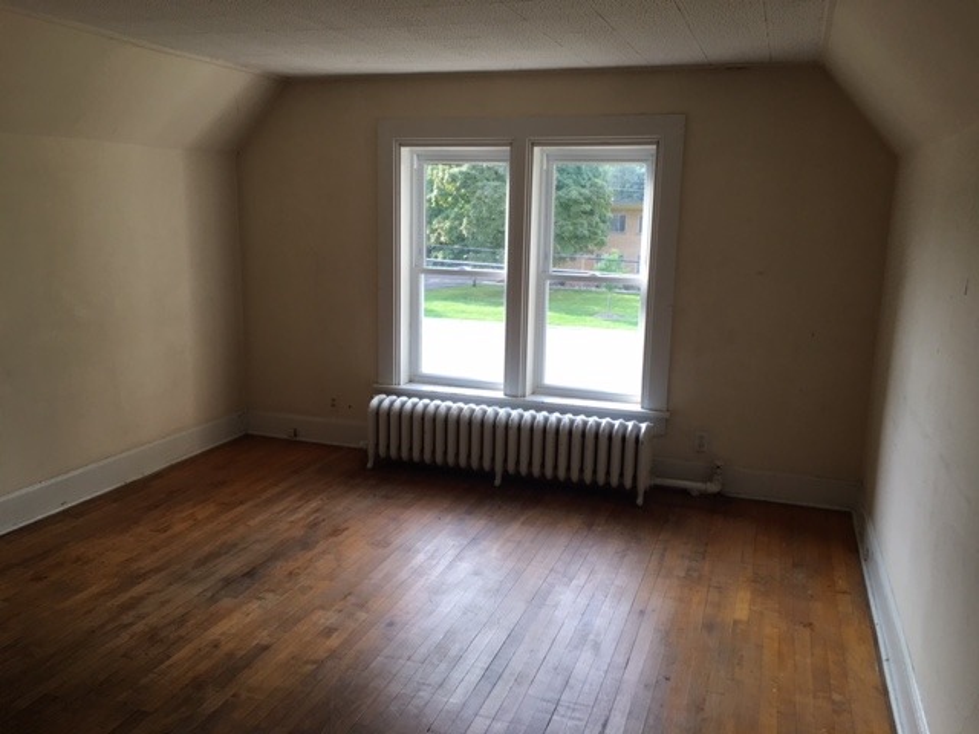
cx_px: 490
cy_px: 367
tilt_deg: -8.6
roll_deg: -1.5
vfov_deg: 48.2
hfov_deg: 61.7
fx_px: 820
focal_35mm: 29
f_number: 2.2
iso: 40
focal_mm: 4.15
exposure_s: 1/120
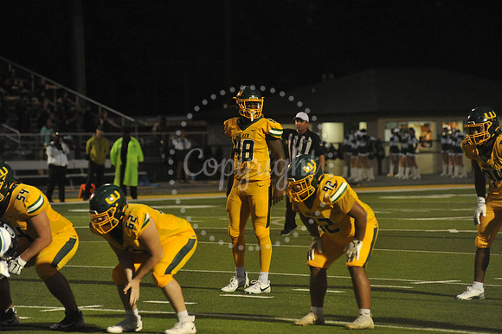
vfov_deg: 6.9
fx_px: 2787
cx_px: 251
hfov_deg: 10.3
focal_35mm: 200
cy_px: 167
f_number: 5
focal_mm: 200
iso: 4000
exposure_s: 1/320
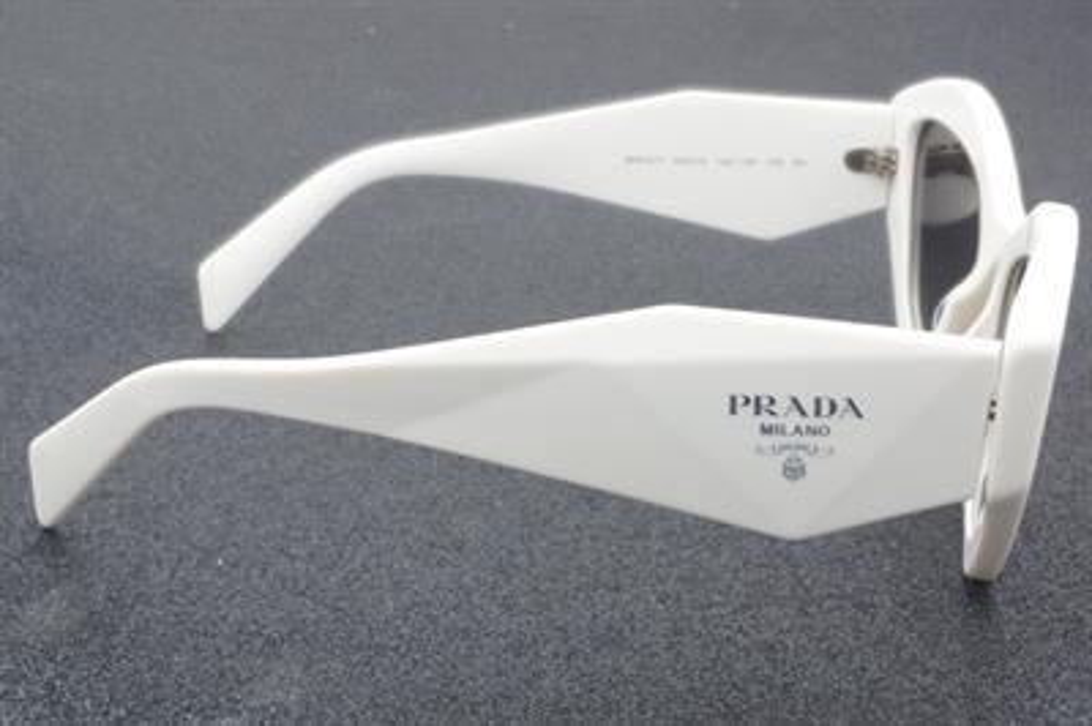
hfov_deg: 33.4
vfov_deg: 22.6
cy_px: 363
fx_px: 1818
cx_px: 546
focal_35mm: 60
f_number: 32
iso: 100
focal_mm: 40
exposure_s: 1.3
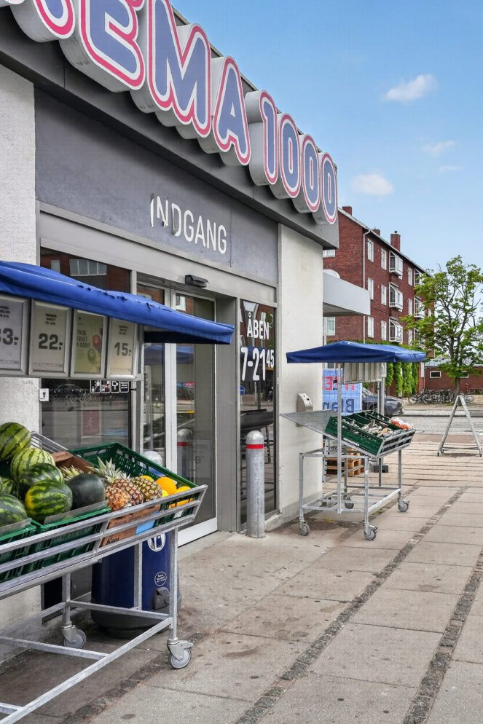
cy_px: 369
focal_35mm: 34
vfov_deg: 55.8
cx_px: 349
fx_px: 684
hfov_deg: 38.1
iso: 400
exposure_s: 1/250
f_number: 8
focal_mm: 22
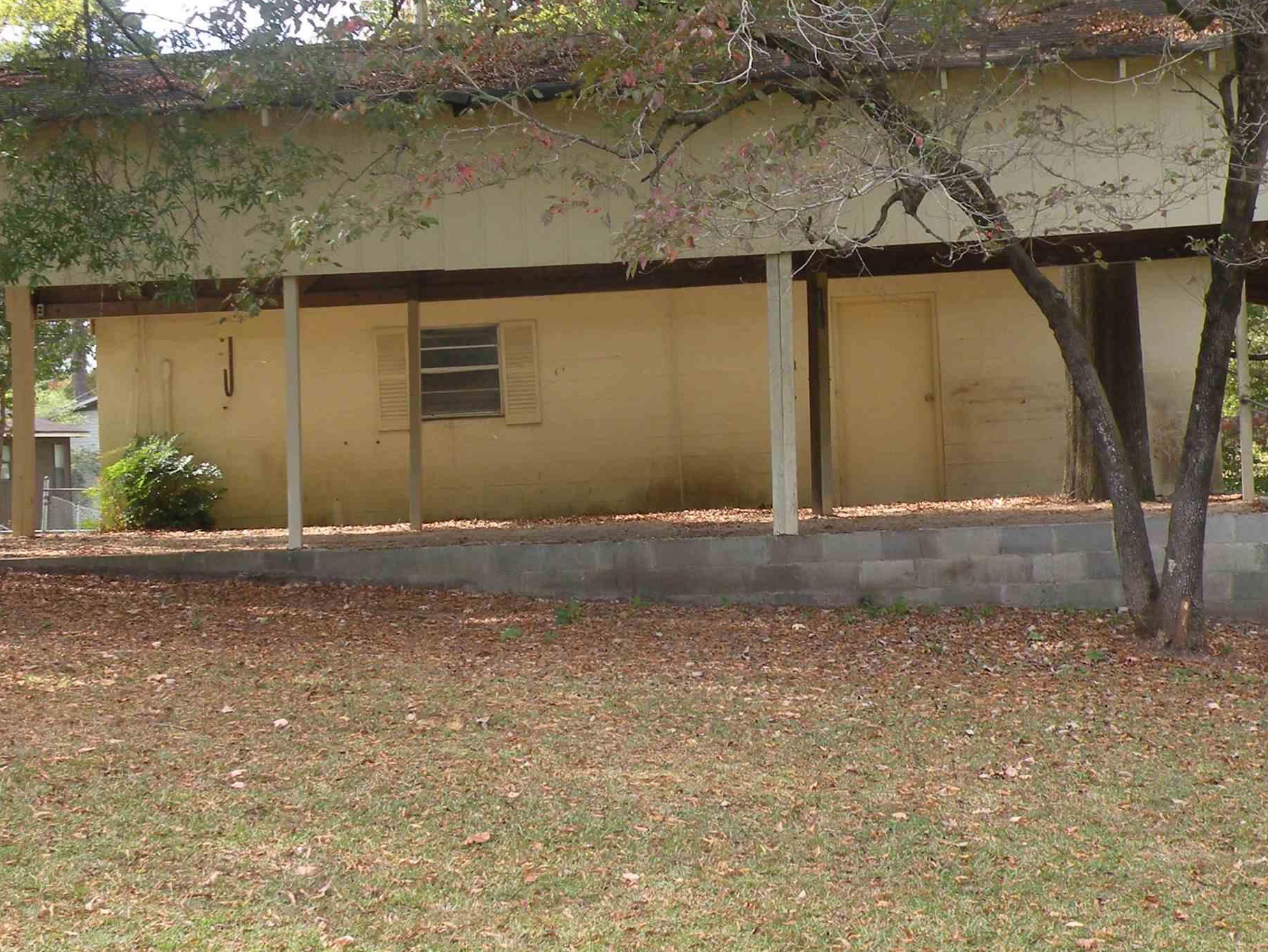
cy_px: 351
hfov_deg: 27.4
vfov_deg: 20.7
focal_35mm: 71
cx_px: 740
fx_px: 2601
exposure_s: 1/86.4
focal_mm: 7.4
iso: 64
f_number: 4
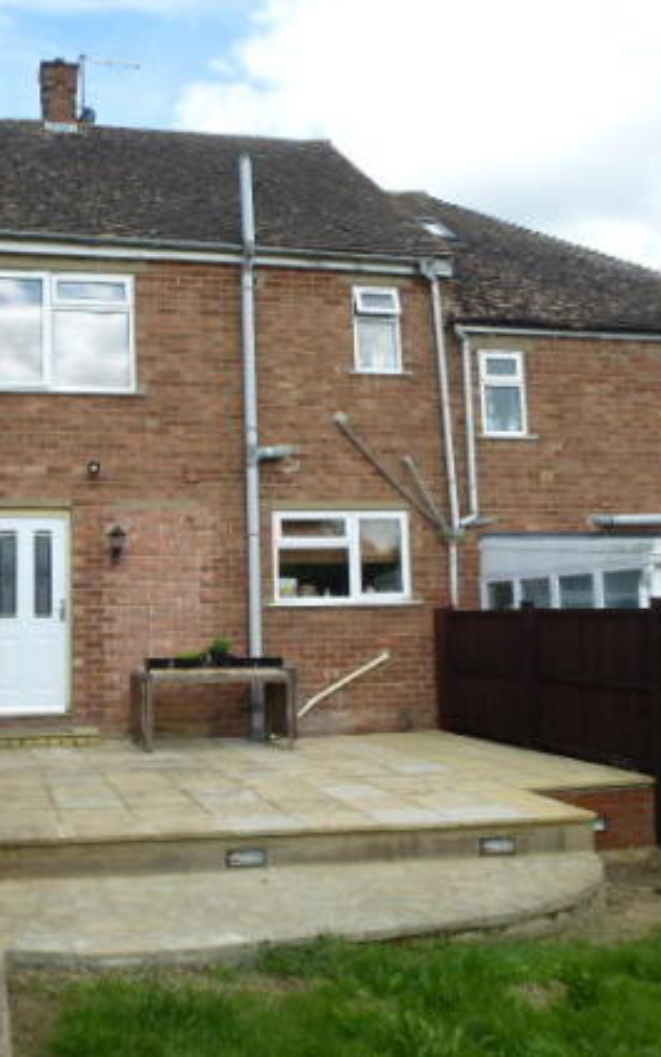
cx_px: 188
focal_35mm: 35
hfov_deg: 35.7
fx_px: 1009
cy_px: 520
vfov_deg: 55.3
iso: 100
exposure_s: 1/400
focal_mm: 4.3
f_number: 4
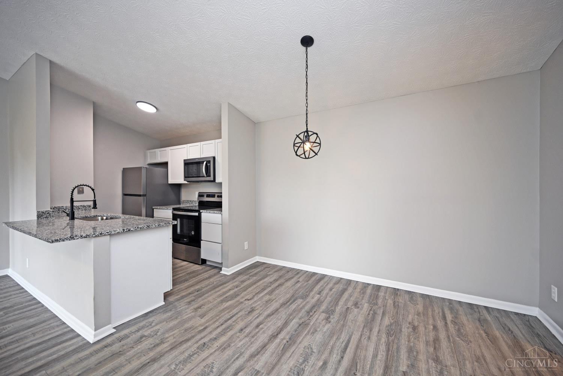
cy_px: 188
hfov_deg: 104.3
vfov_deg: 81.2
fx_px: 219
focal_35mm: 14
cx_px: 282
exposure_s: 1/60
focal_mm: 14
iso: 320
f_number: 4
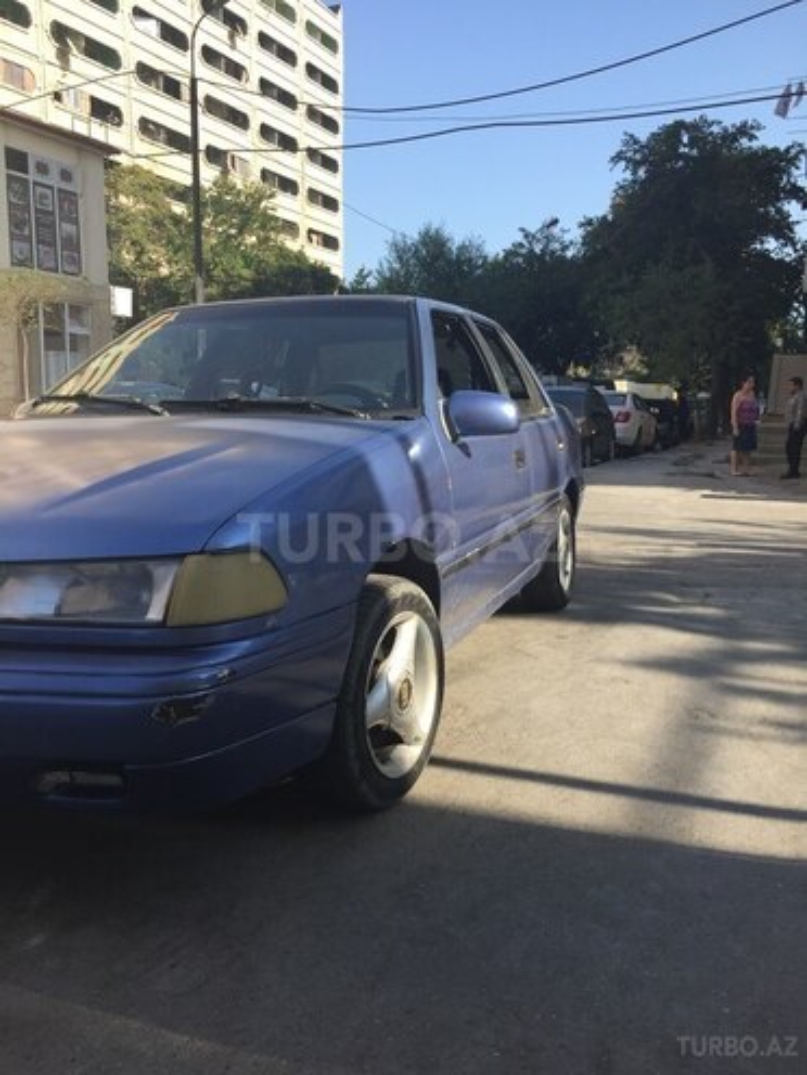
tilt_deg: -7.7
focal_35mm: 29
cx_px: 404
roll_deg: -1.3
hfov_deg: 48.2
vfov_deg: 61.7
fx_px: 901
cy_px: 538
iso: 32
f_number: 2.2
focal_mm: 4.15
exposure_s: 1/775
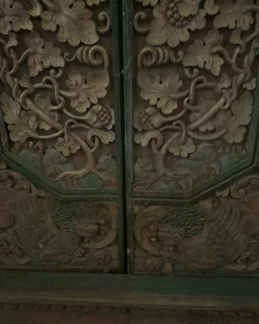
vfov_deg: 57.2
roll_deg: +2.7
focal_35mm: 31
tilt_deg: -33.0
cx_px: 131
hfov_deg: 47.1
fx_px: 297
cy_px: 160
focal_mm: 3
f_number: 1.8
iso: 1000
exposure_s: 1/17
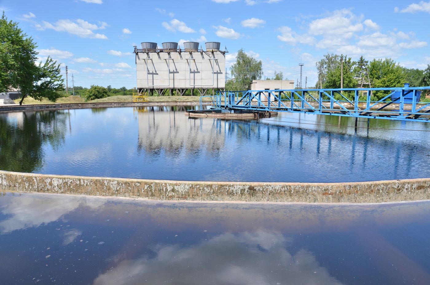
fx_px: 322
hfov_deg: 67.5
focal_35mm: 27
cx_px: 215
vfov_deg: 47.7
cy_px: 142
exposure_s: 1/400
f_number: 10
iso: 320
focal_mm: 18
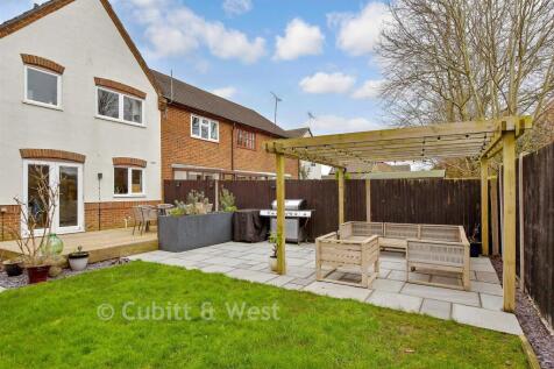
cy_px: 184
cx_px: 277
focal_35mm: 18
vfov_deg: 67.3
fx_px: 277
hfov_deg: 90.0
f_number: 8
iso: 400
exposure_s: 1/400
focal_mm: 12
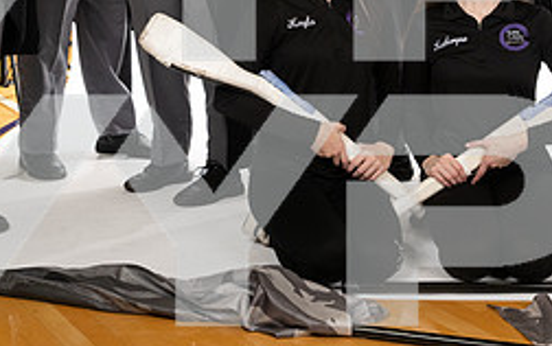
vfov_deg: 16.8
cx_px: 311
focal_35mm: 75
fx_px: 1129
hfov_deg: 27.4
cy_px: -54
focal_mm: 32
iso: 800
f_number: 7.1
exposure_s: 1/320
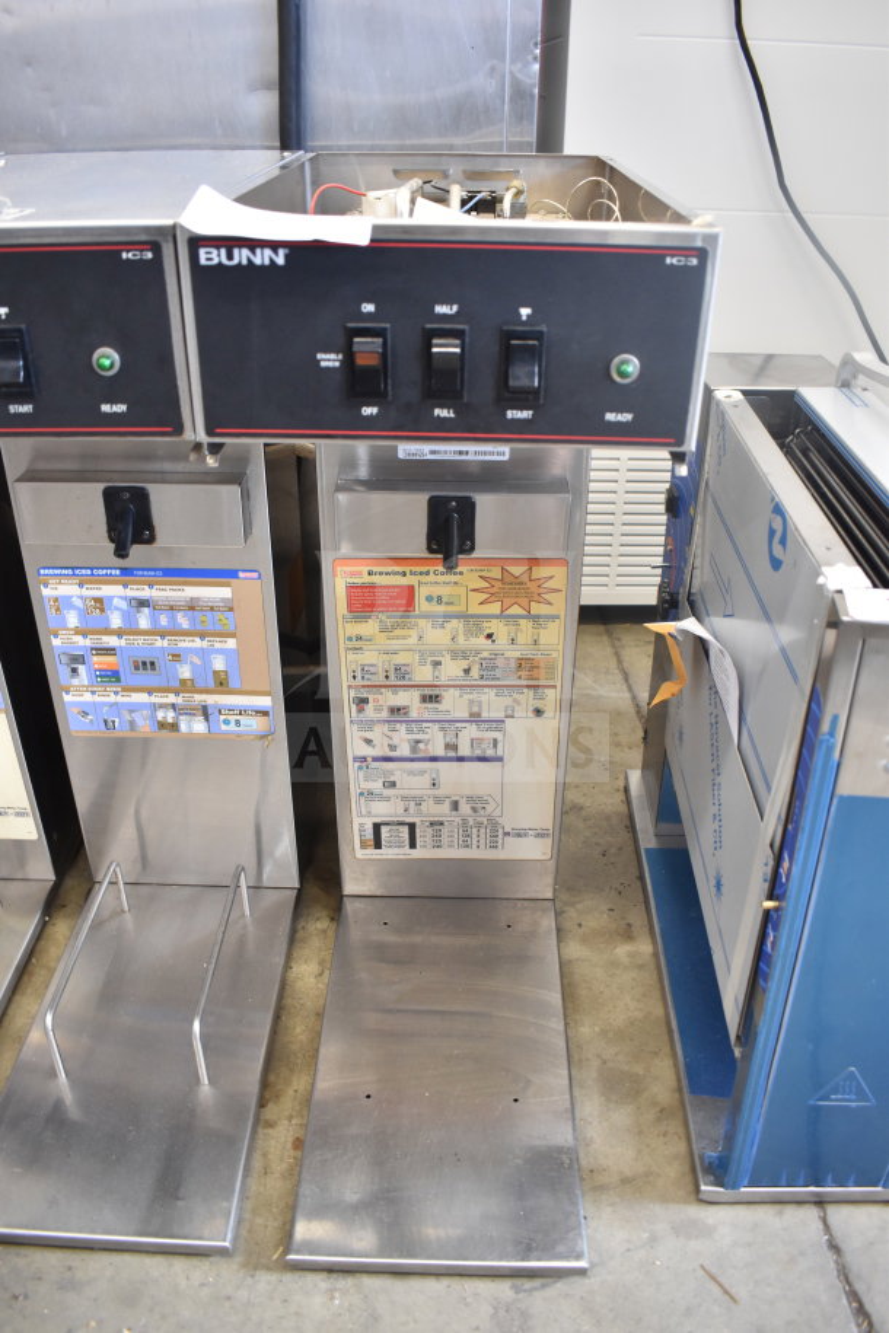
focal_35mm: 27
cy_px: 666
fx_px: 1000
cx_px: 444
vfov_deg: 67.4
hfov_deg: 47.9
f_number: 3.5
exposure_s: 1/30
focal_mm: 18
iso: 1000
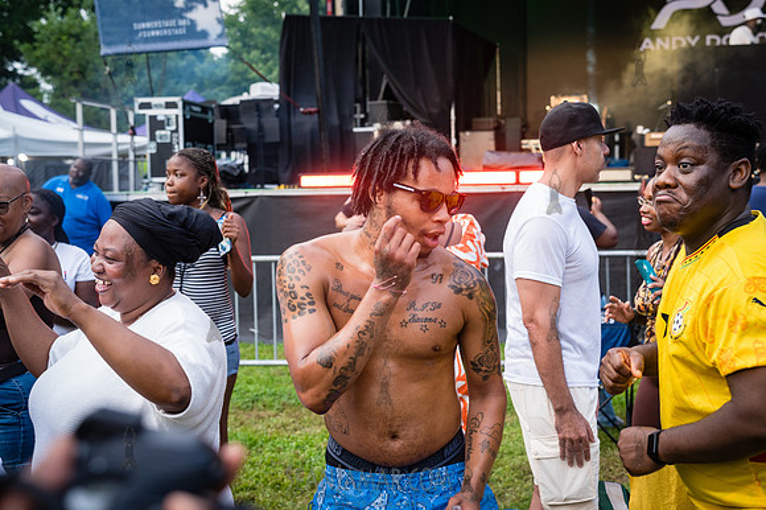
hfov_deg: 42.8
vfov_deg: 29.2
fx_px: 977
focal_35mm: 46
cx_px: 383
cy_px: 255
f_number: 4
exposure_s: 1/640
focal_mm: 45
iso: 1000
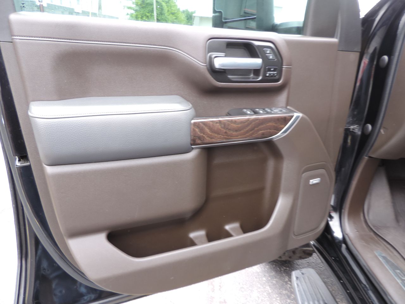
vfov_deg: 56.8
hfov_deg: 71.6
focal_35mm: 24
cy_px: 152
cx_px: 202
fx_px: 281
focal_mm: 4.3
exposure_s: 1/30
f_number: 3
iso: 90
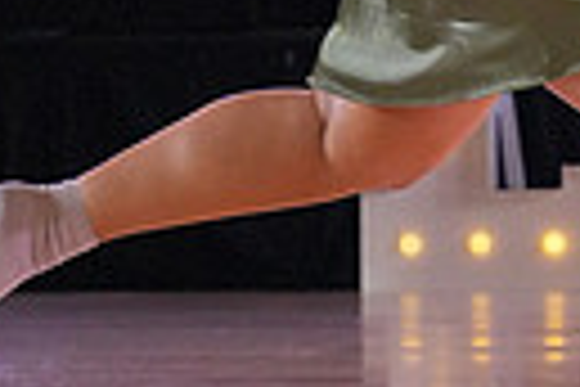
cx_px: 551
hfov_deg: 4.2
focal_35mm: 490
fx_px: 7894
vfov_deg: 2.8
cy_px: -387
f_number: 7.1
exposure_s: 1/500
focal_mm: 109
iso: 6400
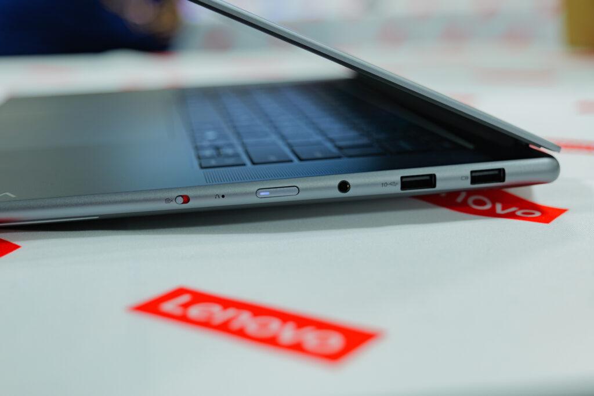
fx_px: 875
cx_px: 297
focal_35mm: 53
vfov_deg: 25.5
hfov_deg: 37.5
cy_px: 198
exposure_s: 1/80
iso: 500
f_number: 4.5
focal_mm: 53
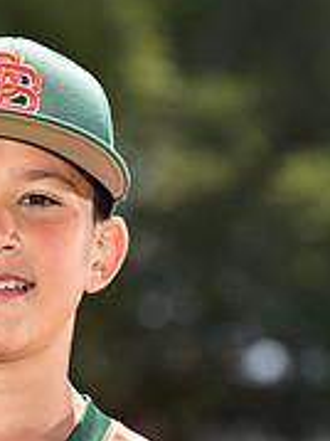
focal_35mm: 498
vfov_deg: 4.0
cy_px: 527
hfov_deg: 3.0
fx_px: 6338
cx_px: -11
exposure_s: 1/200
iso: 80
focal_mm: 160
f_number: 5.6
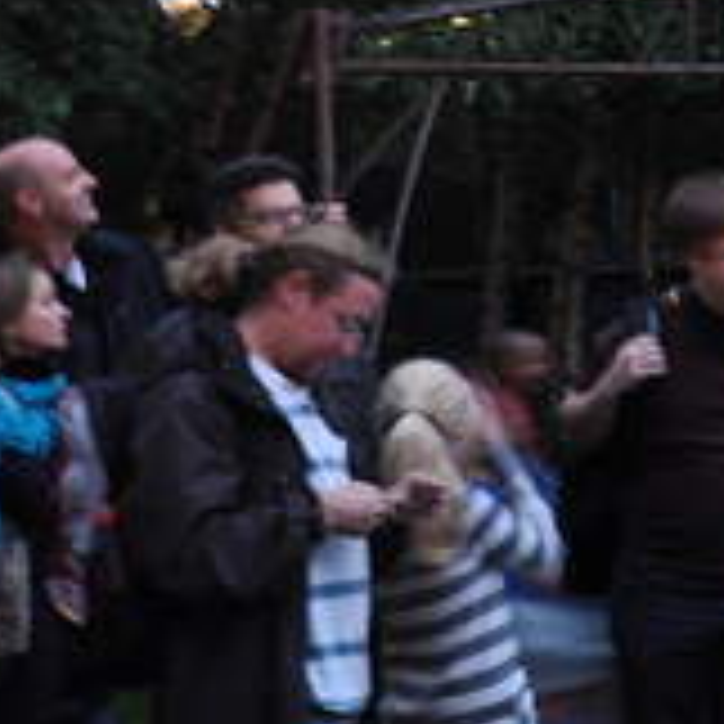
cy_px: -187
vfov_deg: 11.2
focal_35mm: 152
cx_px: 1367
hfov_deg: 10.7
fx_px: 3597
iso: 400
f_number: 4.2
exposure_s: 1/4
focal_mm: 30
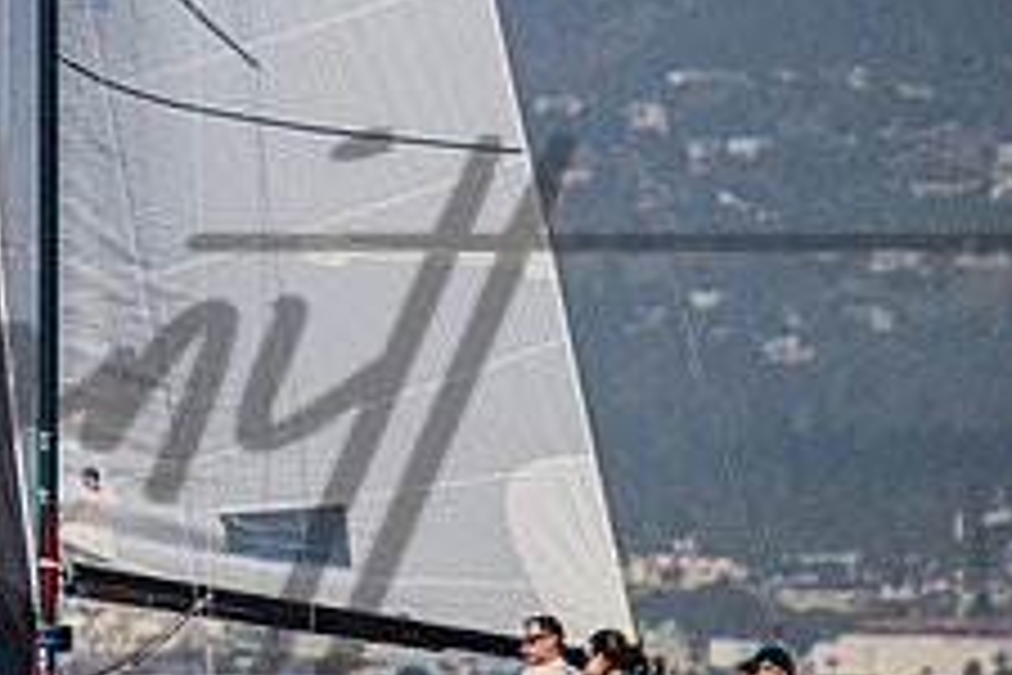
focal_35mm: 1072
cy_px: 349
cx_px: -72
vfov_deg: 1.3
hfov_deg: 1.9
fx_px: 30133
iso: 320
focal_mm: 400
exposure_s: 1/4000
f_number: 5.6
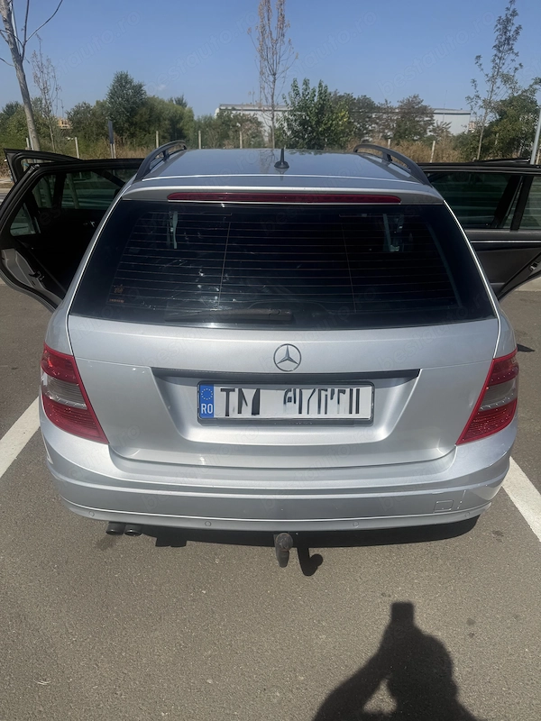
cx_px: 270
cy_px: 360
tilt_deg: -20.1
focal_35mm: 24
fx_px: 500
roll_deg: +1.4
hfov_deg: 56.8
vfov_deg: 71.6
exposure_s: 1/10309
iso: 100
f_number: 1.78
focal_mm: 6.76
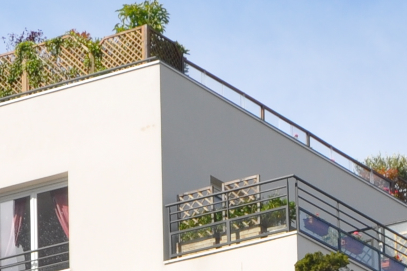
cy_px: 610
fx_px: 3072
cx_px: 275
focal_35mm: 272
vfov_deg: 4.9
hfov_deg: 7.6
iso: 200
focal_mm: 32
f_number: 13
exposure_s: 1/200
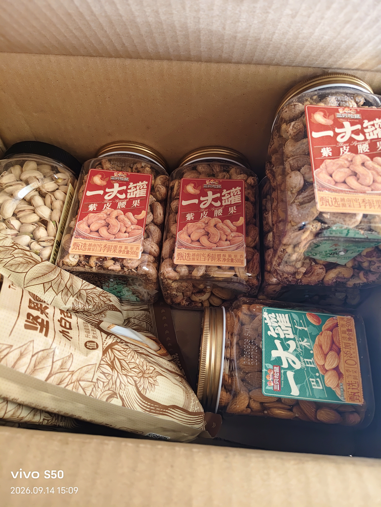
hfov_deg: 58.9
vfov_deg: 73.9
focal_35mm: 23
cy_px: 254
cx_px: 190
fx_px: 338
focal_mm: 5.56
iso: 1335
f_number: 1.88
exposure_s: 1/33.3
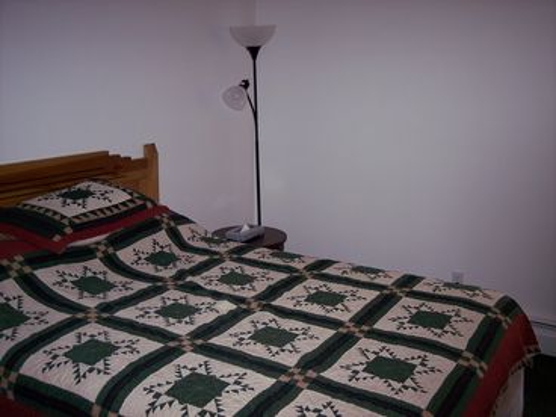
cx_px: 278
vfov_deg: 36.8
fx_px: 626
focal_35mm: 39
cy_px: 208
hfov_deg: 47.9
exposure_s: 1/60
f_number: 2.8
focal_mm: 8
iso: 100
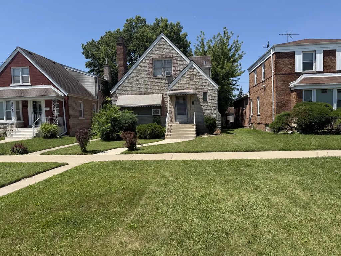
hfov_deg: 71.6
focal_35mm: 24
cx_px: 170
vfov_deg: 56.8
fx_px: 236
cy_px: 128
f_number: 1.78
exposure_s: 1/4673
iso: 80
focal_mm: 6.76
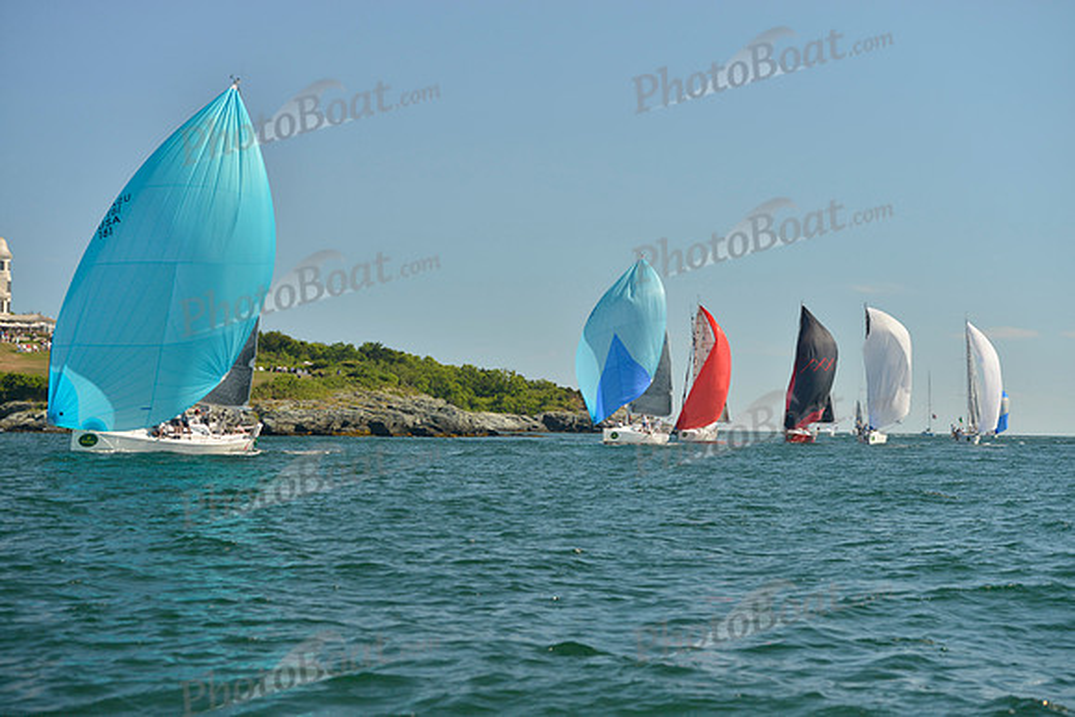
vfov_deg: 19.5
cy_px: 358
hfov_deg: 28.8
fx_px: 2091
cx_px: 538
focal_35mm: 70
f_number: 5
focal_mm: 70
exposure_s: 1/1250
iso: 400
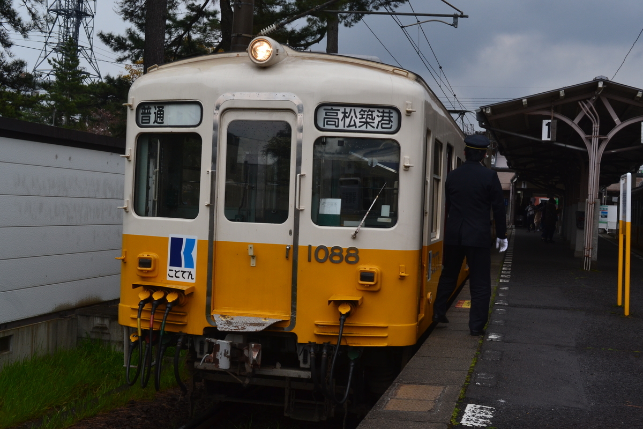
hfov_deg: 41.1
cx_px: 322
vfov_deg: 28.1
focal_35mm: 48
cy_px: 214
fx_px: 857
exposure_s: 1/250
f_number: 10
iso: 400
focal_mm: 32
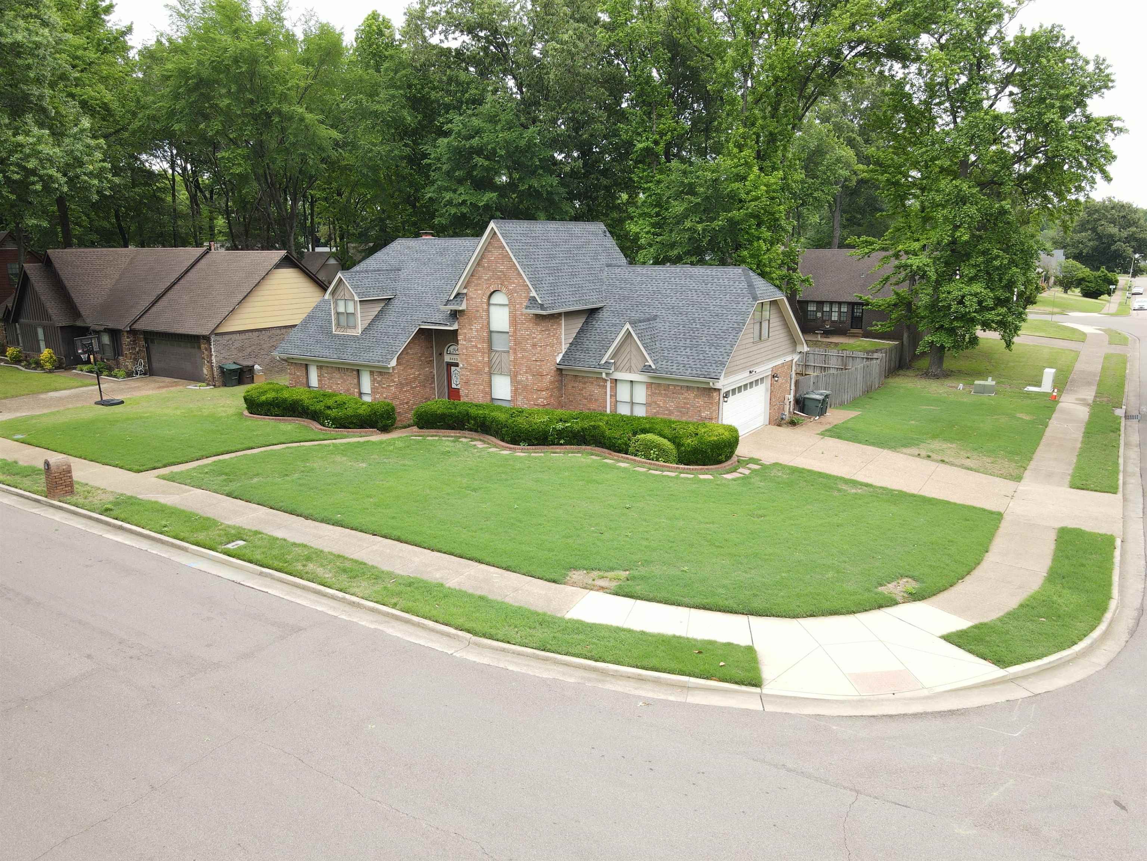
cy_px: 430
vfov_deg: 56.8
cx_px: 574
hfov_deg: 71.6
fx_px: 795
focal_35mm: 24
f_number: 2.8
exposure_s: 1/100
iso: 100
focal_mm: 4.5
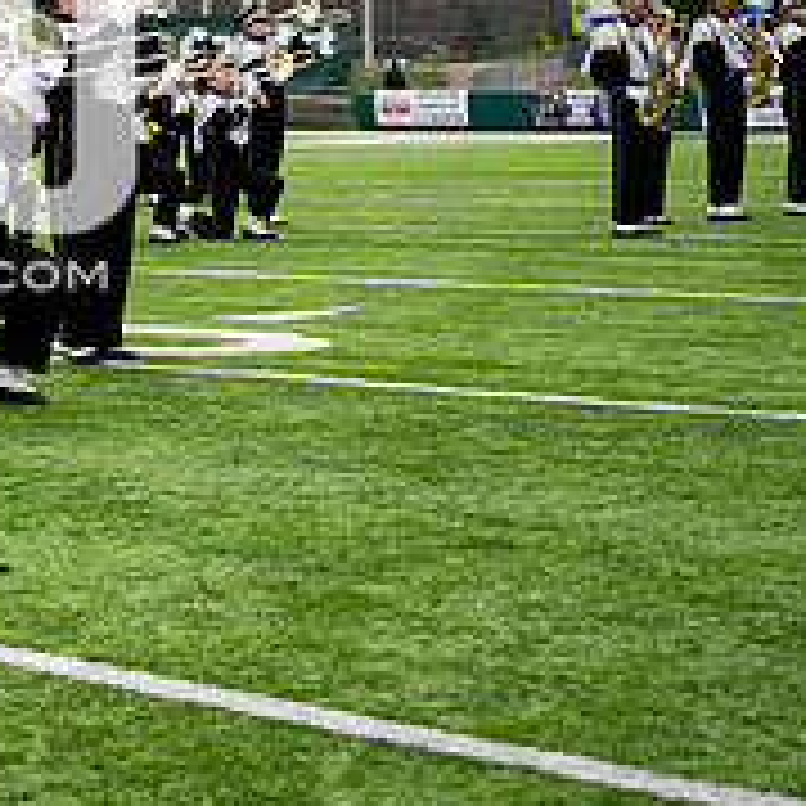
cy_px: 115
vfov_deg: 15.3
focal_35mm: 113
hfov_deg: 14.8
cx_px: -203
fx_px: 2977
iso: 100
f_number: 2.8
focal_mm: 41
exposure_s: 1/500
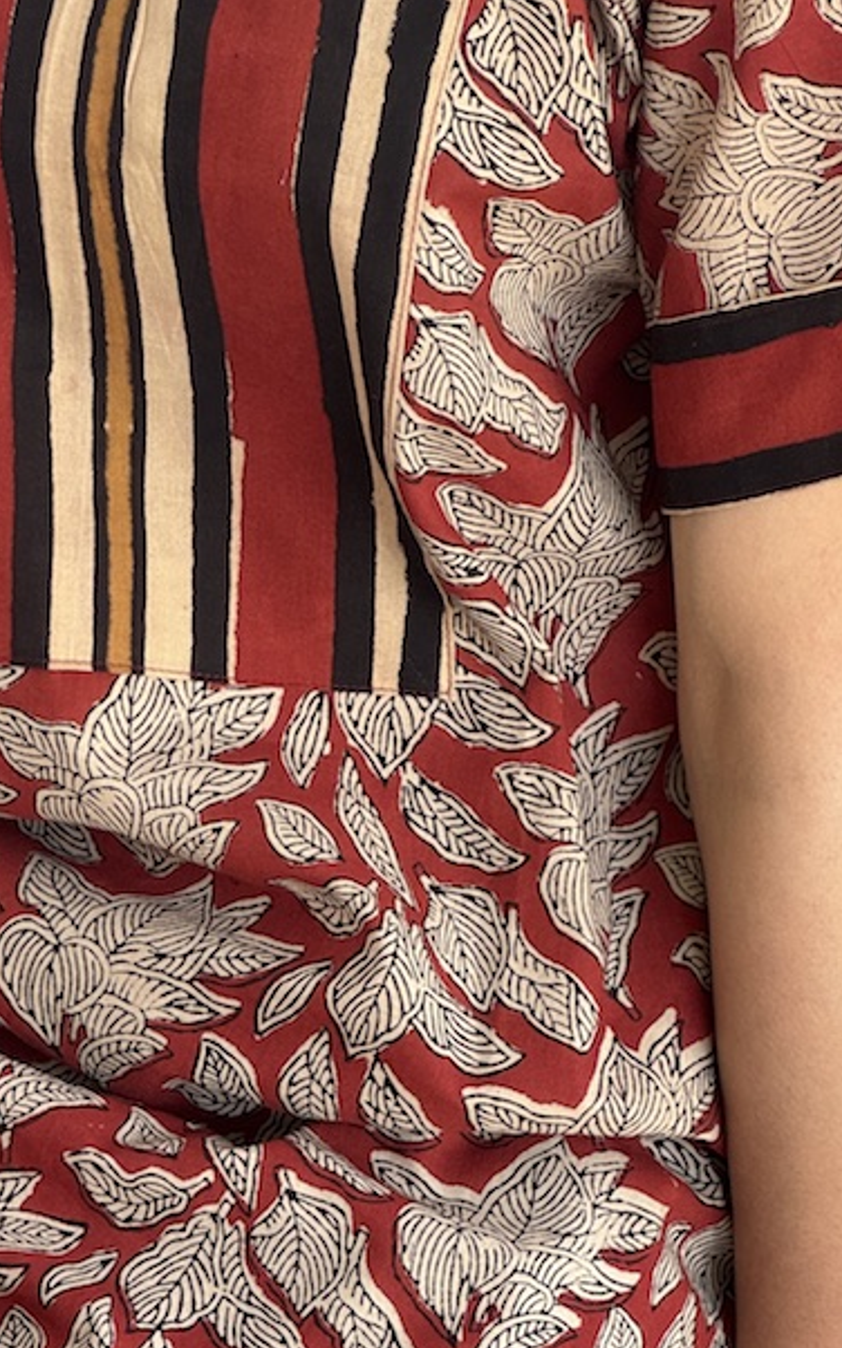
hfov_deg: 9.7
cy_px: 784
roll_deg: +1.1
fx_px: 4959
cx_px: 68
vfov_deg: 15.5
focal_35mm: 135
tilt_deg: -27.6
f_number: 2.8
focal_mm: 9
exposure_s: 1/99
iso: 100
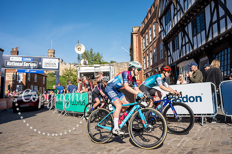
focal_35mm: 28
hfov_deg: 65.5
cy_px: 77
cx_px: 116
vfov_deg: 46.4
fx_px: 180
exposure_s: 1/800
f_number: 4
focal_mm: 28
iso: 100
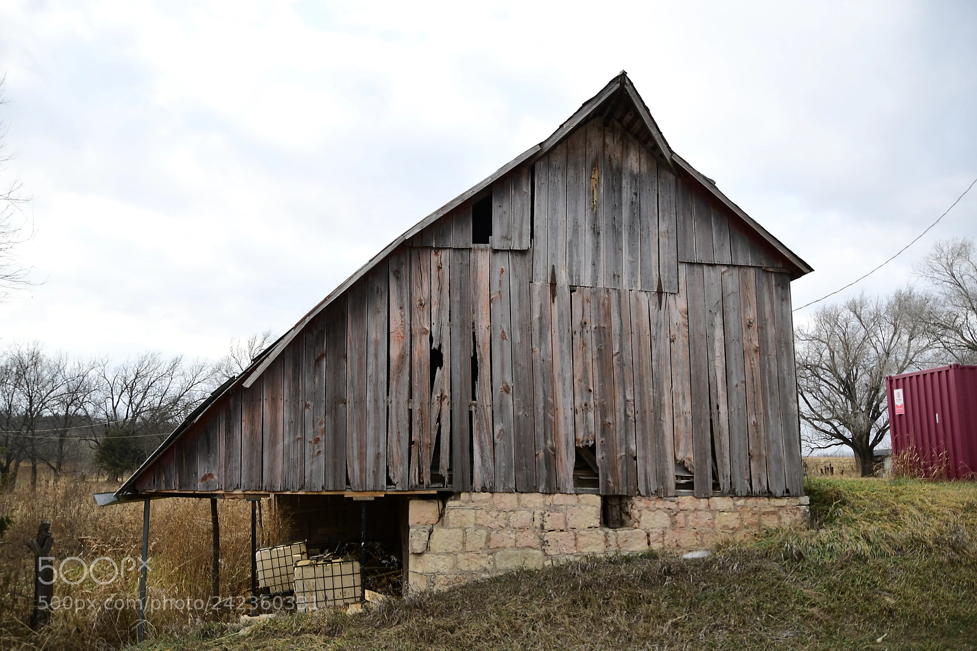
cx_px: 488
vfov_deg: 47.9
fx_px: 733
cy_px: 326
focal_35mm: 27
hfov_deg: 67.4
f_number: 3.5
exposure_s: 1/500
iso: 200
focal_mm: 18
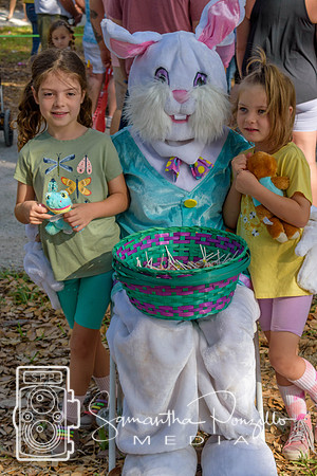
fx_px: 1030
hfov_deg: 17.5
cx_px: 158
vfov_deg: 26.0
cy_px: 238
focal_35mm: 78
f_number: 8
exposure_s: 1/250
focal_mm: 52
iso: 280
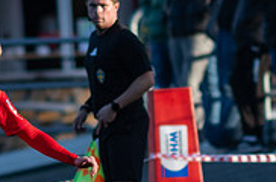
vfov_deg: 0.7
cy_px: 215
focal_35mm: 1959
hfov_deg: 1.1
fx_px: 14967
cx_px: -141
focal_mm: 300
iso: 125
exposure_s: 1/1250
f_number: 3.2
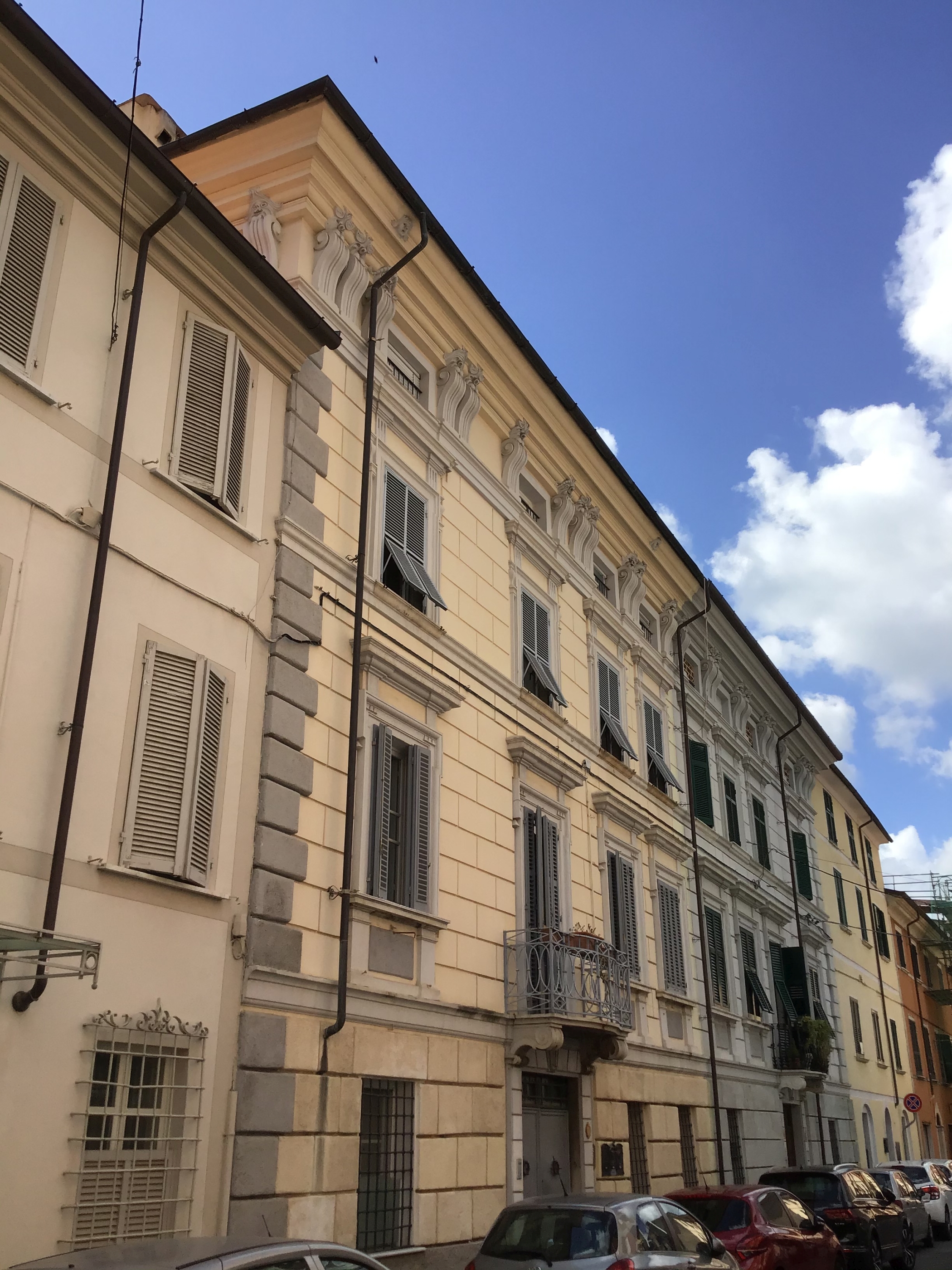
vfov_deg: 58.4
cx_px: 476
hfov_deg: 45.4
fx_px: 1137
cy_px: 635
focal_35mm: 31
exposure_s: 1/1181
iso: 25
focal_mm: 3.3
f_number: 2.4
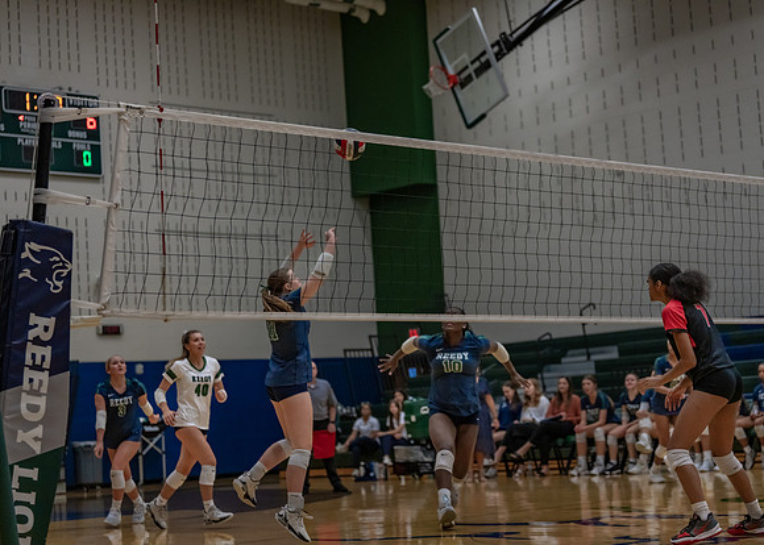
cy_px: 272
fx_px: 1591
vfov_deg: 19.4
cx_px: 382
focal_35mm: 73
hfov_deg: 27.0
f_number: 2.8
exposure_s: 1/1000
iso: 2500
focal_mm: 70
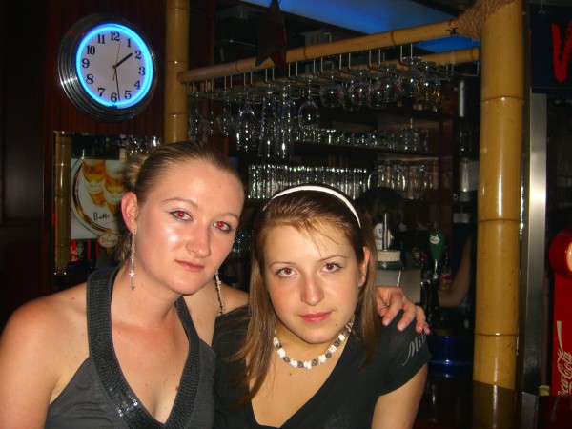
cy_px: 214
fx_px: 628
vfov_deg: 37.7
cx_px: 286
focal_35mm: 38
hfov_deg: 49.0
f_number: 2.8
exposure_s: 1/60
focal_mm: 7.9
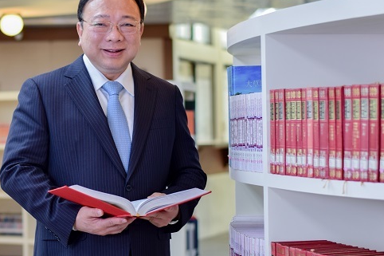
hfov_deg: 18.2
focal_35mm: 112
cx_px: 116
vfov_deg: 12.2
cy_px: 123
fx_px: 1194
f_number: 2.2
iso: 100
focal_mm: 50
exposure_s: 1/80
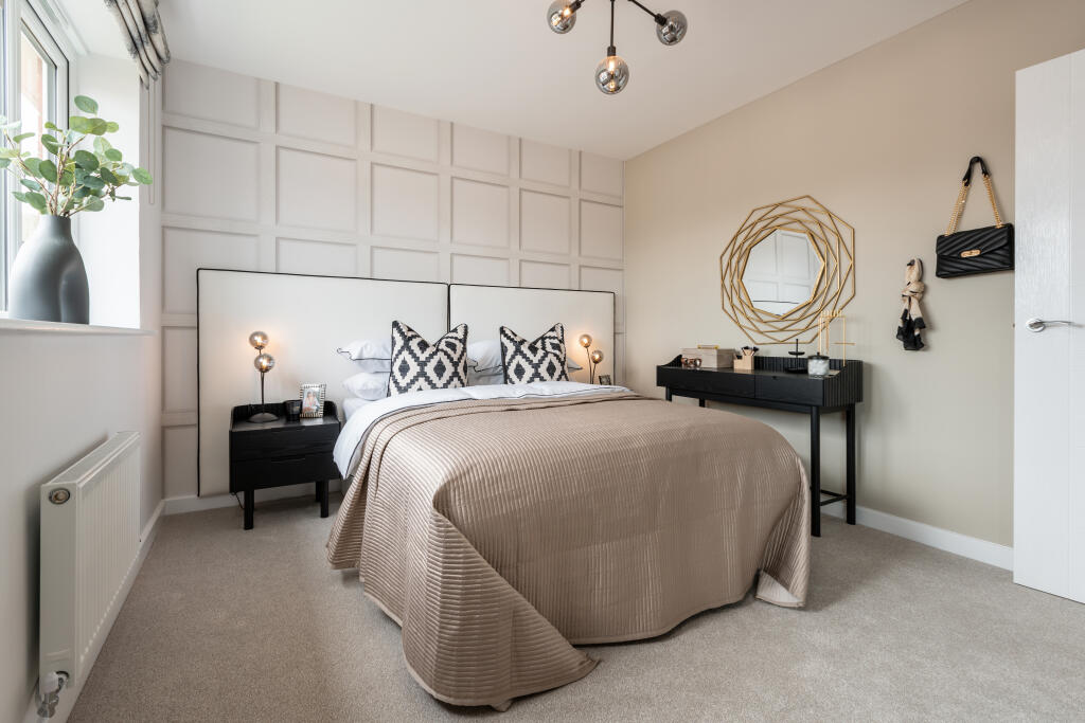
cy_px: 362
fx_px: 482
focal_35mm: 16
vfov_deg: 73.8
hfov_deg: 96.7
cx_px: 542
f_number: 7.1
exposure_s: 1/15
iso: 160
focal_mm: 16
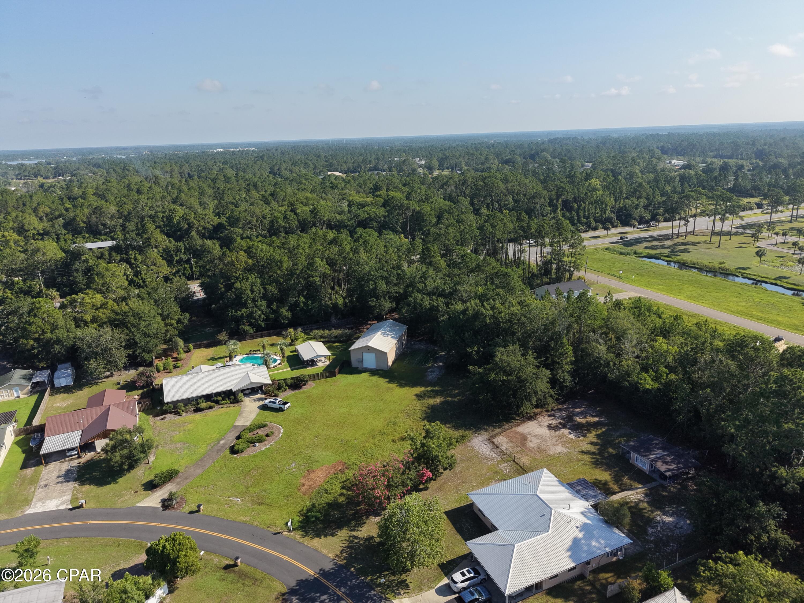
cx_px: 402
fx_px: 557
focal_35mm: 24
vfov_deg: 56.8
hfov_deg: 71.6
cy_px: 302
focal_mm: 8.67
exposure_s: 1/6000
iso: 400
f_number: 1.8
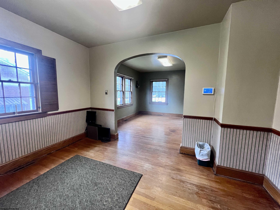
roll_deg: -1.0
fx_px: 105
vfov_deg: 89.9
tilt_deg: -6.1
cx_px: 140
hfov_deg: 106.2
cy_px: 105
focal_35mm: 13
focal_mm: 1.57
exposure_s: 1/60
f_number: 1.8
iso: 250
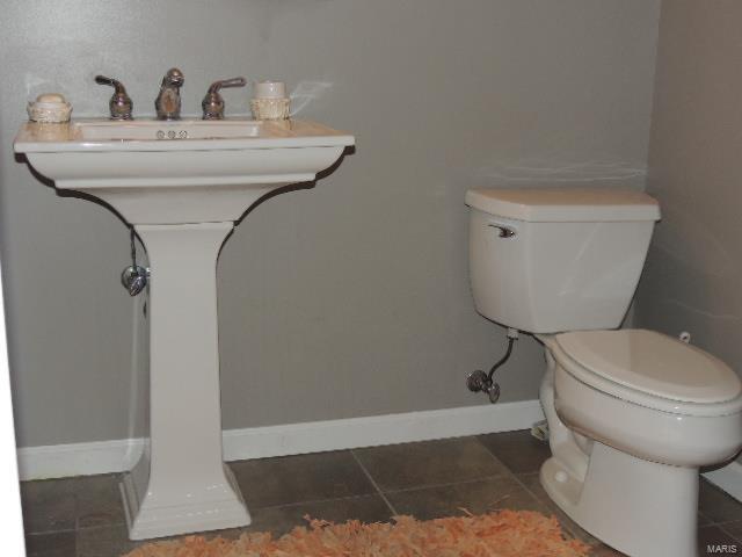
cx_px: 371
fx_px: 922
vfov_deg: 33.6
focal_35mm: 43
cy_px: 278
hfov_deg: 43.9
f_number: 3.4
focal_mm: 7.6
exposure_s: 1/30
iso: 200
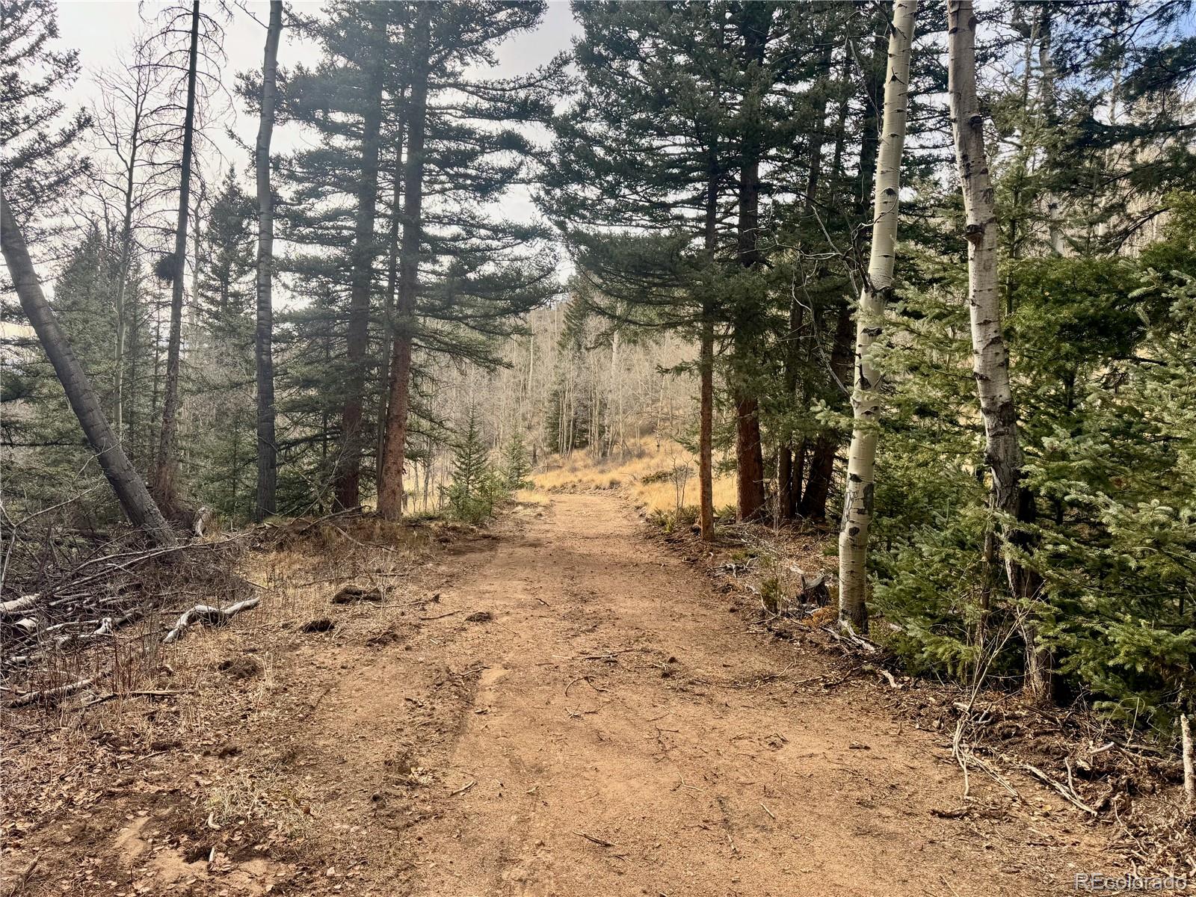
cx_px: 598
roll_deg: -4.0
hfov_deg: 71.6
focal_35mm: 24
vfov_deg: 56.8
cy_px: 448
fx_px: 829
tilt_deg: -5.5
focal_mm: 6.76
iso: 80
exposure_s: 1/495
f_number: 1.78
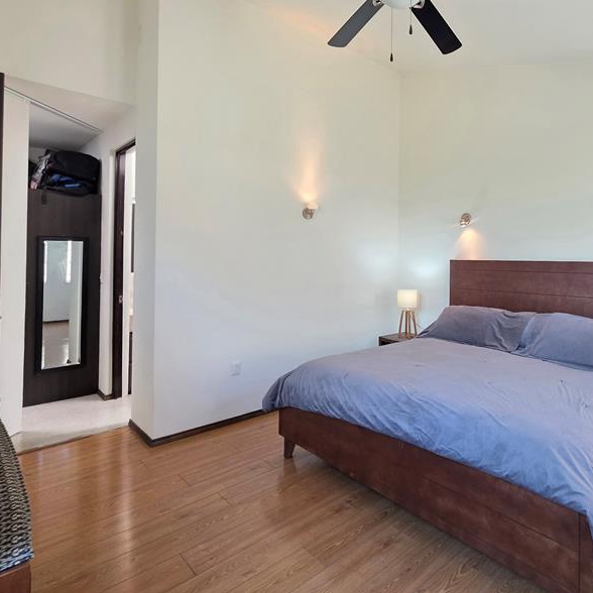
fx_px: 388
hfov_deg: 72.5
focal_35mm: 20
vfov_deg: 74.5
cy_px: 257
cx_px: 397
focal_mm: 2.2
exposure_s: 1/120
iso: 250
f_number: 1.9
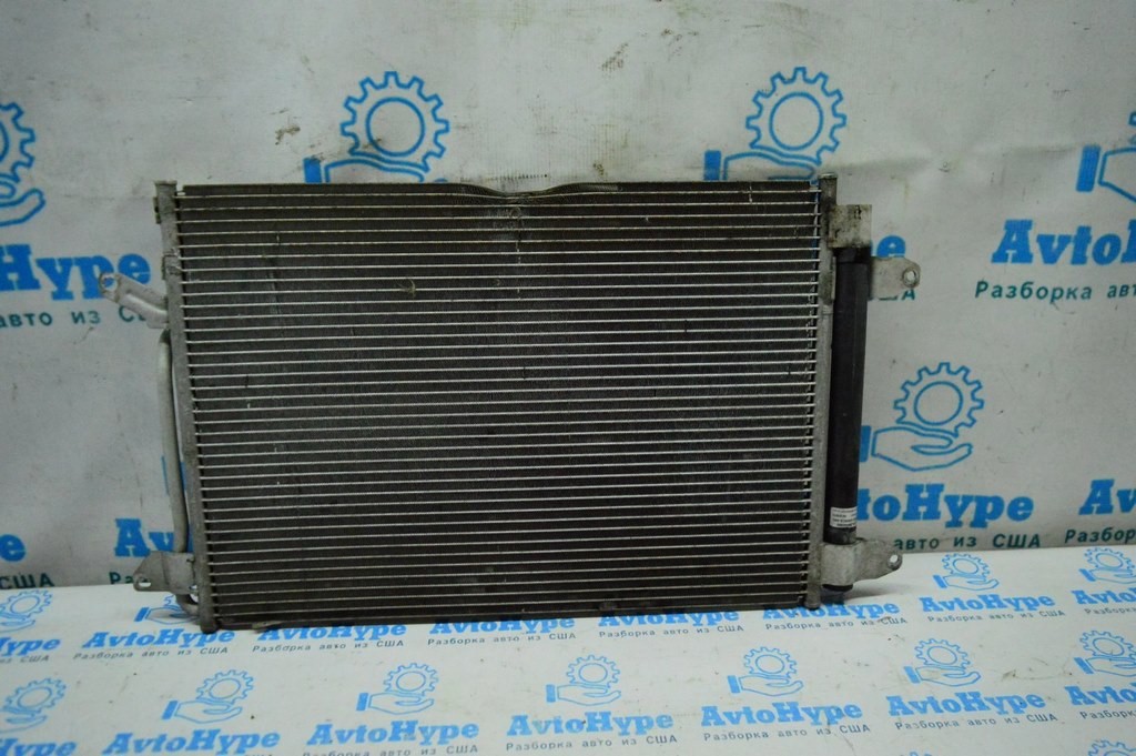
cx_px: 568
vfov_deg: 47.9
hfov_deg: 67.4
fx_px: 851
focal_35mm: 27
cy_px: 378
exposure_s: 1/1250
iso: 6400
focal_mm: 18
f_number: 4
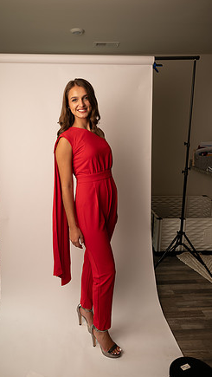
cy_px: 189
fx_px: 260
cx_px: 84
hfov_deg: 44.2
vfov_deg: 71.9
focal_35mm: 26
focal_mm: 24
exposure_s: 1/160
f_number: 3.2
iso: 100
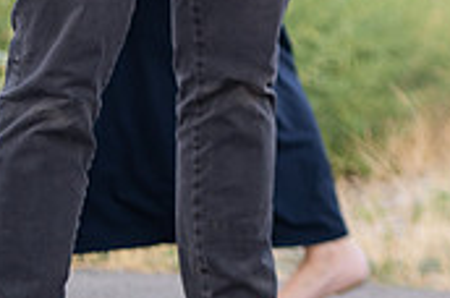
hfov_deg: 11.6
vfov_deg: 7.9
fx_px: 2109
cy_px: -182
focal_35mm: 169
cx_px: 701
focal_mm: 50
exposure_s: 1/640
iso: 200
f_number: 1.8
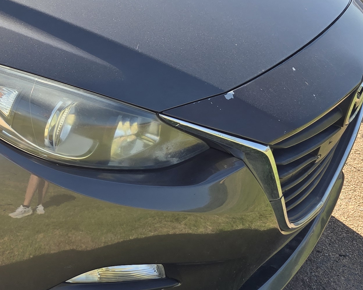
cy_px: 94
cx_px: -149
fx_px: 774
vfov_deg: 21.2
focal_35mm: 72
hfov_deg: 22.6
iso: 12
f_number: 1.7
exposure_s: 1/353
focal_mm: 6.3
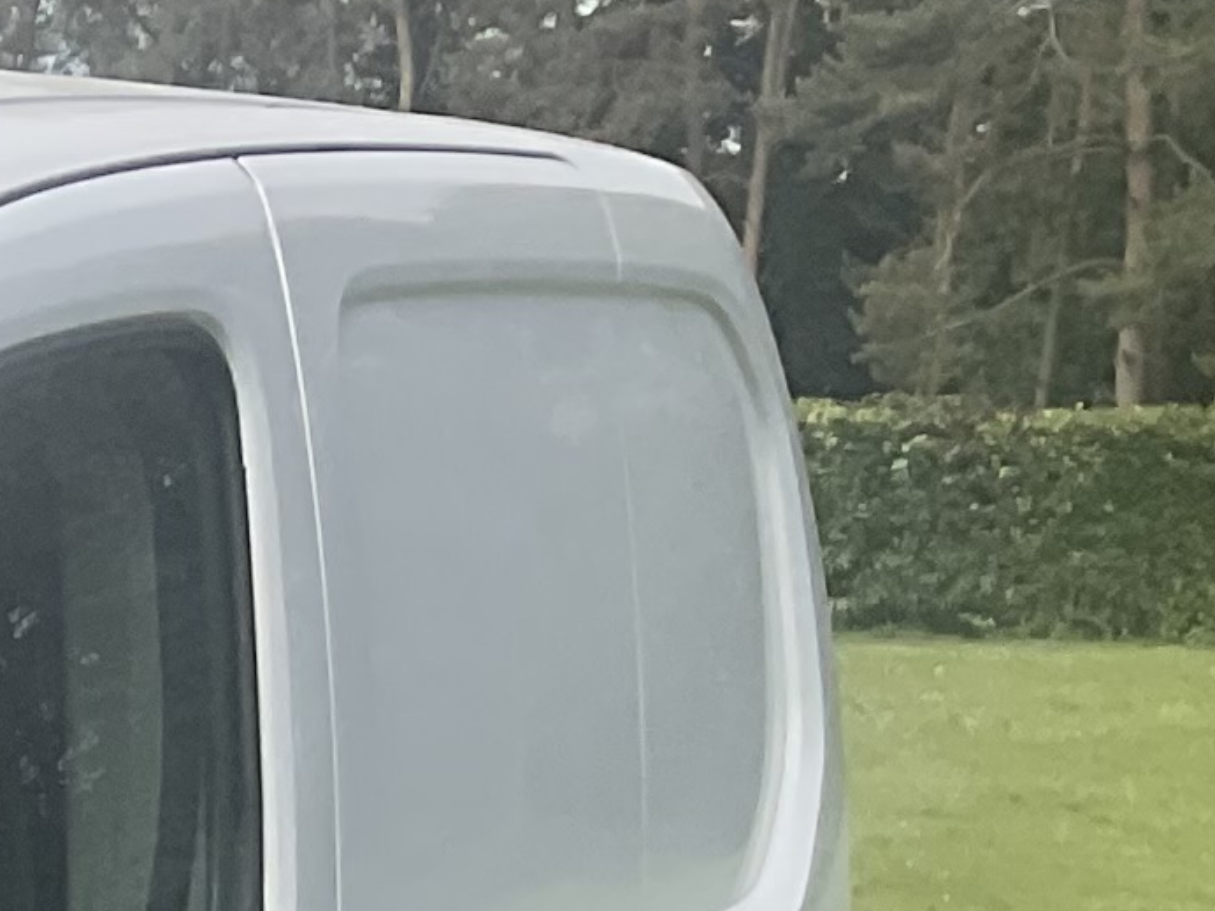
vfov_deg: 8.2
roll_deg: -0.8
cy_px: 1994
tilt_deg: -14.7
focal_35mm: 169
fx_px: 5932
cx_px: -1765
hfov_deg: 10.1
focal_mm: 3
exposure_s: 1/1730
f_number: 1.8
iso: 16
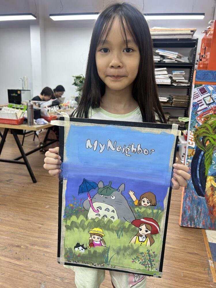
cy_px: 144
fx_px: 216
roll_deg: -3.9
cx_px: 108
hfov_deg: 53.1
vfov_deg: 67.3
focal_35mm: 26
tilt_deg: -14.5
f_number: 1.5
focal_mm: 5.7
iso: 50
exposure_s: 1/100
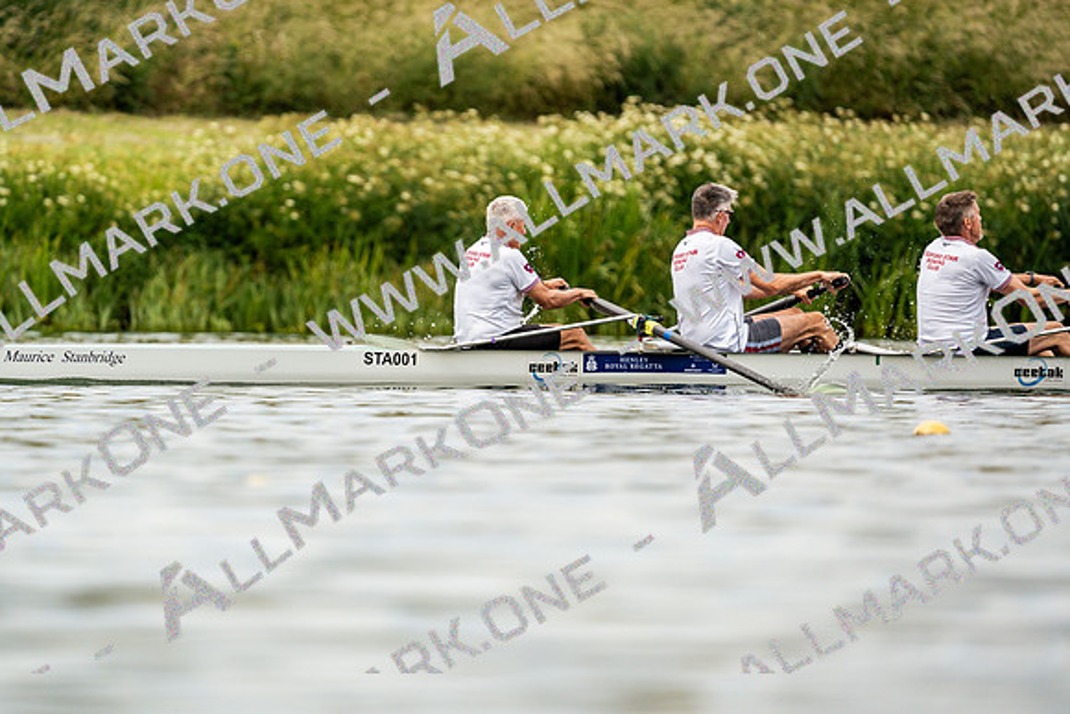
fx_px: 17837
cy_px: 357
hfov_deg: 3.4
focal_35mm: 600
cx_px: 535
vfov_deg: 2.3
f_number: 6.3
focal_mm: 600
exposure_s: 1/2000
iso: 320
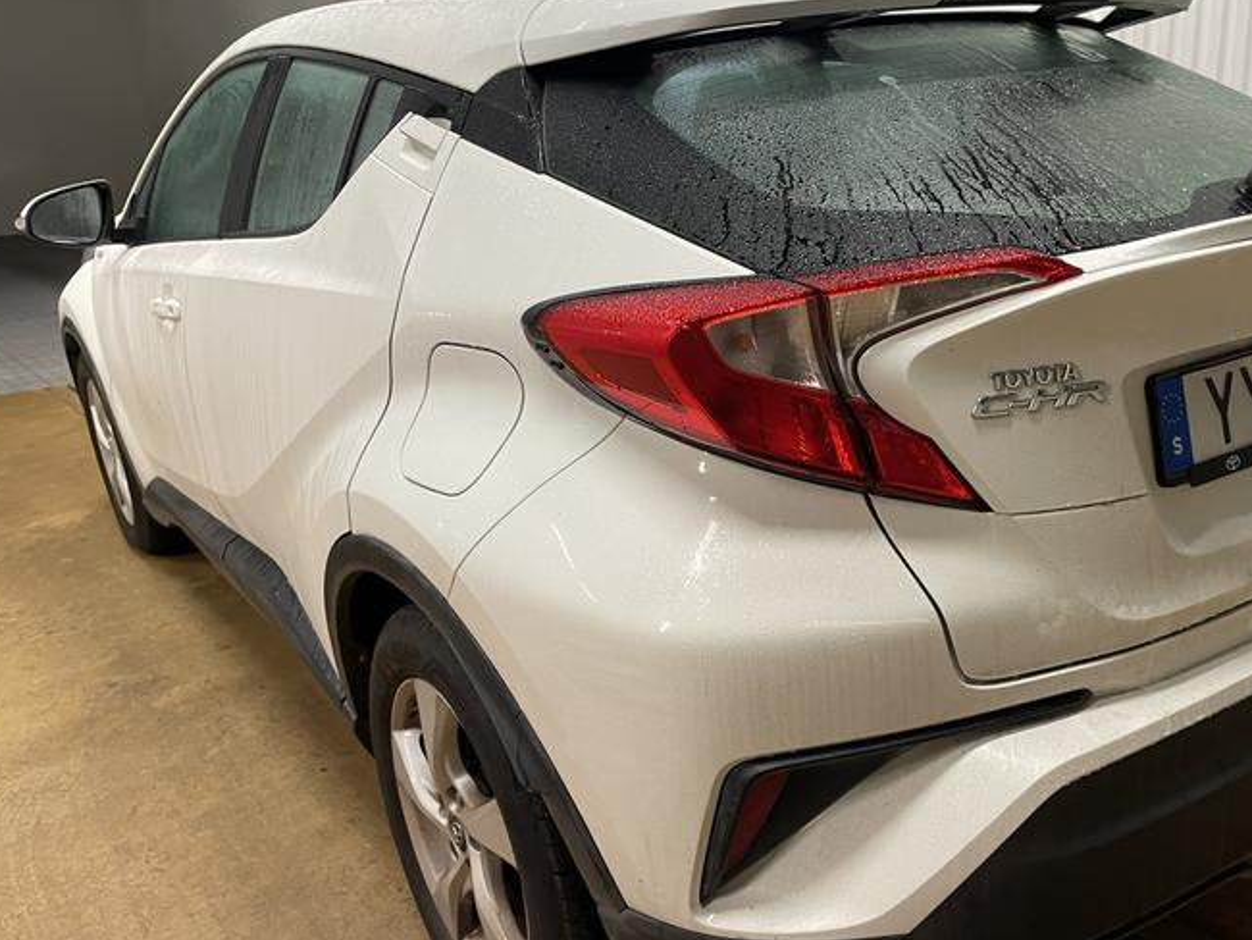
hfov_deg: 56.4
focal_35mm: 32
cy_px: 505
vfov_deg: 44.2
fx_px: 1158
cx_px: 743
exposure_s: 1/50
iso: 100
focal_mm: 4.2
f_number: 1.6
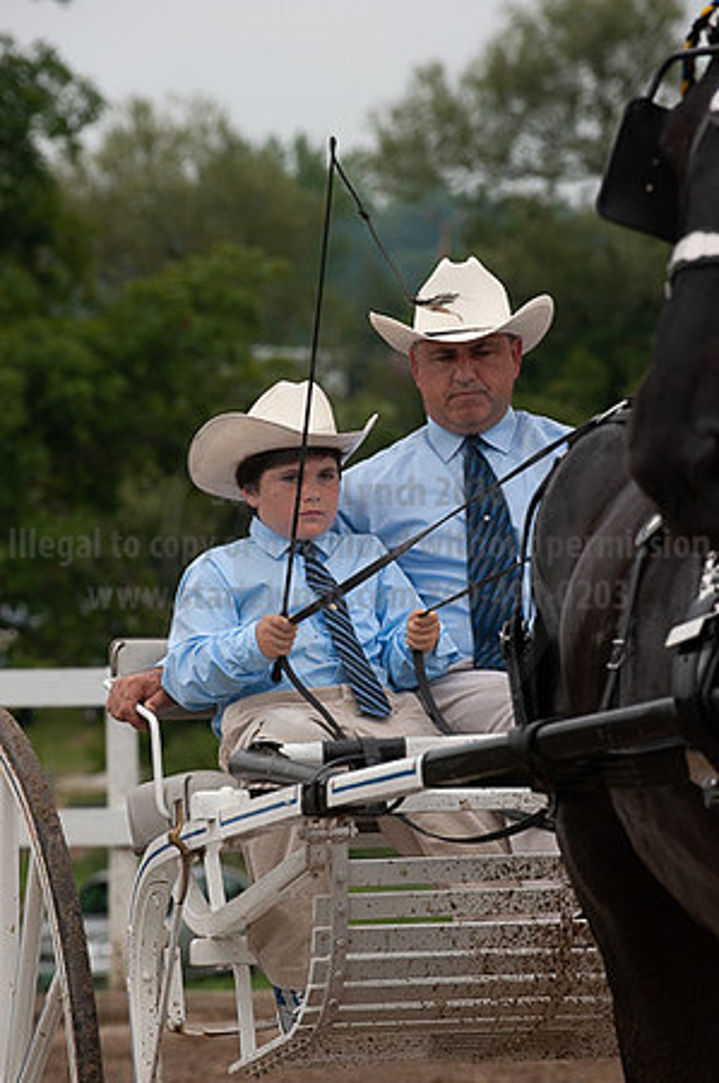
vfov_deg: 10.3
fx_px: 6005
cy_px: 542
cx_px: 360
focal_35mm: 200
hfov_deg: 6.9
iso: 640
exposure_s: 1/1000
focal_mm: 200
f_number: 5.6
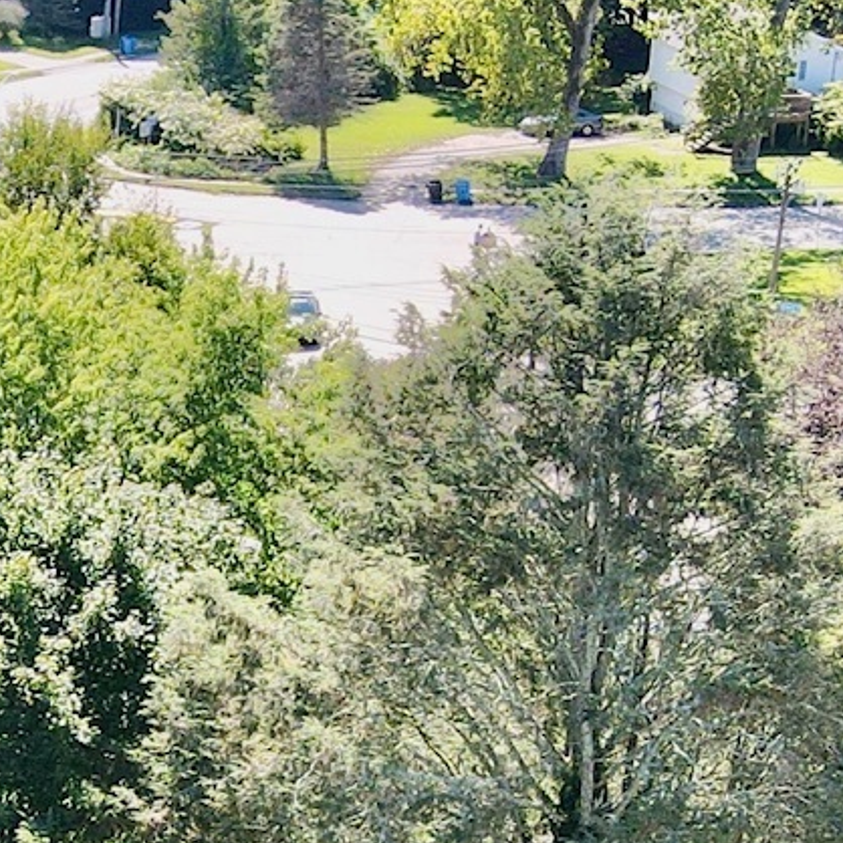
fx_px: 2865
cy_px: 740
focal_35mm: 104
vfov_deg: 16.5
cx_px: -161
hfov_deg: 16.1
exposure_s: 1/200
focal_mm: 4.5
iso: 100
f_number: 2.8
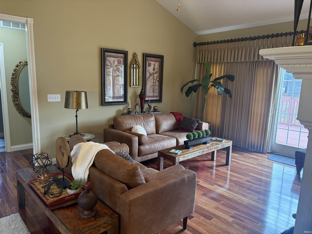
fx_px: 234
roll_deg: -0.4
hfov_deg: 67.3
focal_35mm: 26
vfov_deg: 53.1
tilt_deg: -9.6
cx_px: 156
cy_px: 117
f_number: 1.6
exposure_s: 1/60
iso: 200
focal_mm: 5.96
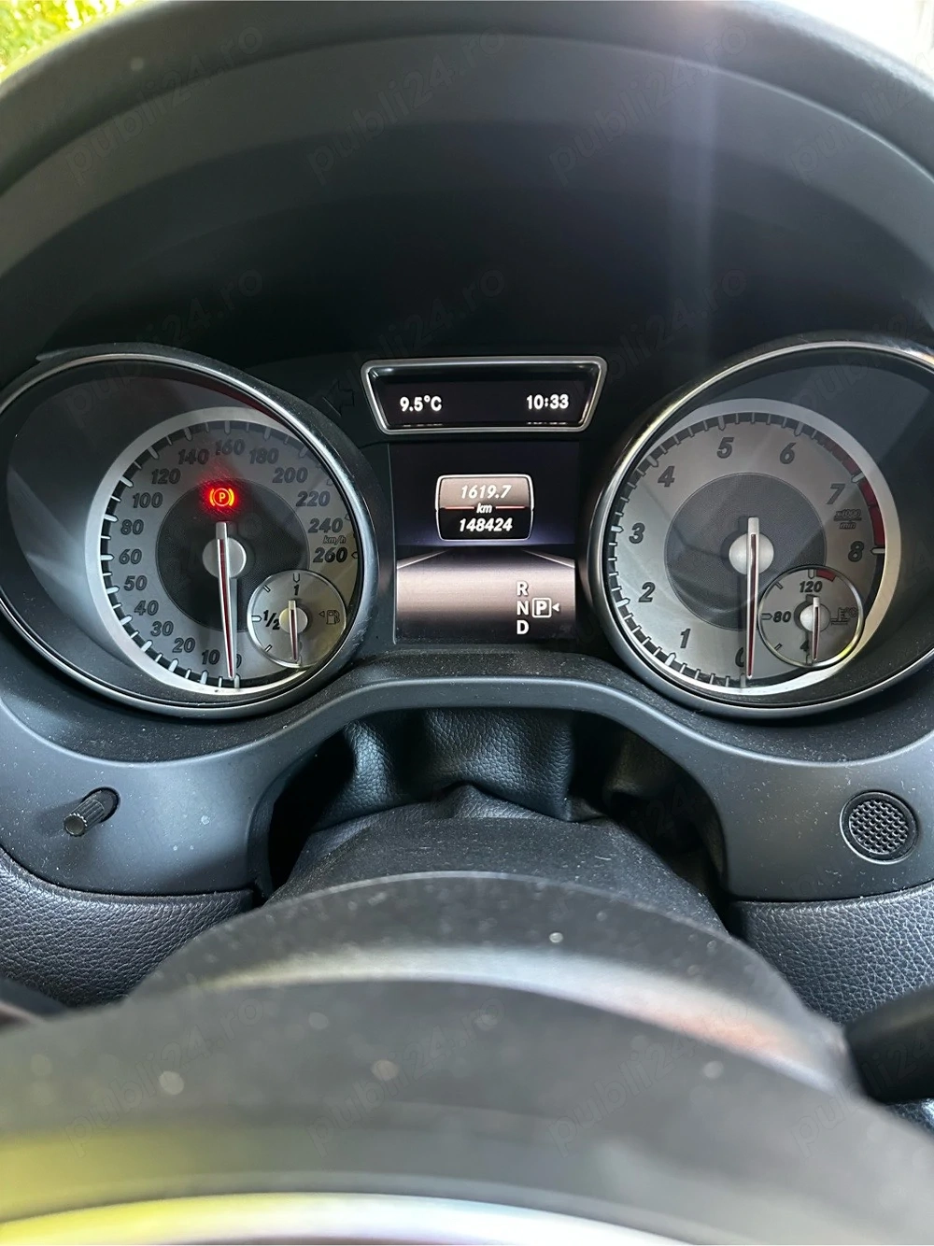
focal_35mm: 24
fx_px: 864
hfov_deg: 56.8
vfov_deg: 71.6
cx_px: 467
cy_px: 623
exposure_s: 1/50
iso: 800
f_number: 1.78
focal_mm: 6.86
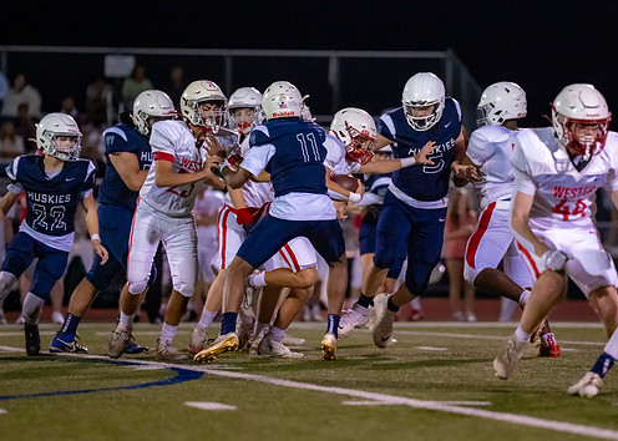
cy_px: 174
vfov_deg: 5.1
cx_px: 359
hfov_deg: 7.2
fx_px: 4913
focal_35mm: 280
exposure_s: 1/1000
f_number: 2.8
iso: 6400
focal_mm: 200
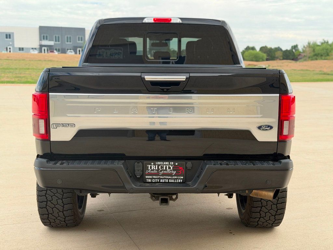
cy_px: 125
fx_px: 462
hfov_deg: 39.7
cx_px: 166
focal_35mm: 48
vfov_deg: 30.3
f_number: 1.78
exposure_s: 1/754
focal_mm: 6.76
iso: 100
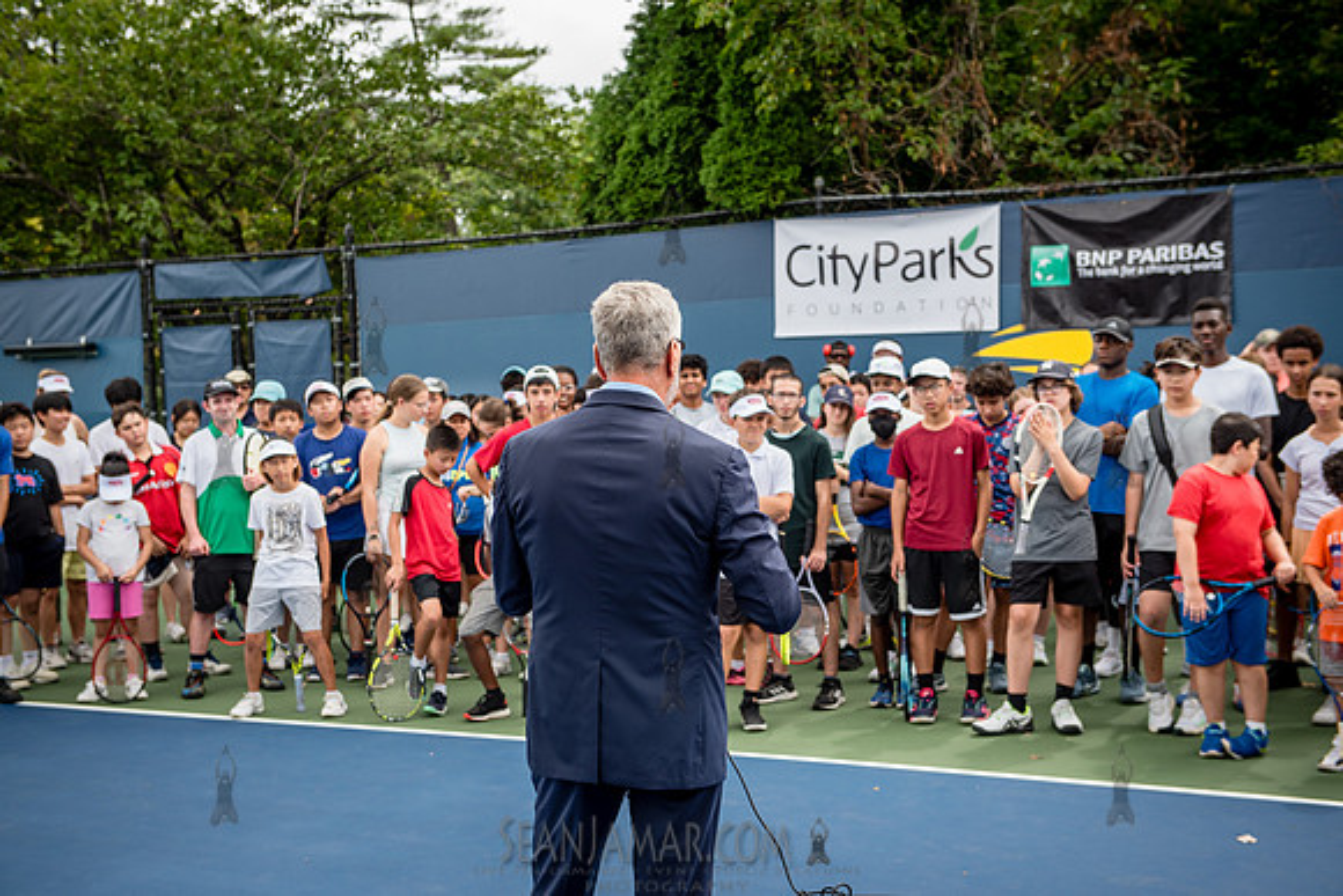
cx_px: 672
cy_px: 448
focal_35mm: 52
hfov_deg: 38.2
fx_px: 1940
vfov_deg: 26.0
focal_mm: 52
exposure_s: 1/400
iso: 200
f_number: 4
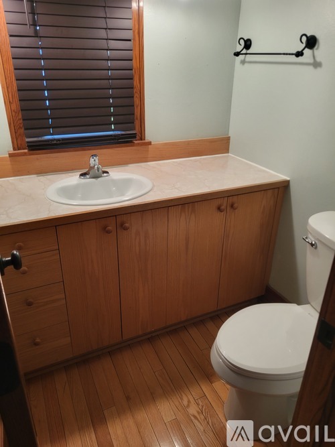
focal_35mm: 26
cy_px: 224
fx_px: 336
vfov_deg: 67.3
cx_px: 168
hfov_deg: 53.0
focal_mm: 5.4
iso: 160
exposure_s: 1/40
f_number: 1.8
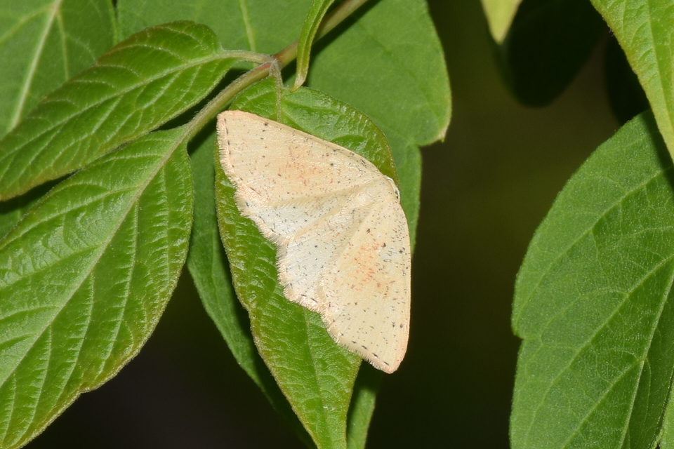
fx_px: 3931
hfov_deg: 9.8
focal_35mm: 210
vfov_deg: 6.5
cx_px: 337
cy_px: 224
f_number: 13
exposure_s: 1/160
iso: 100
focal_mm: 140
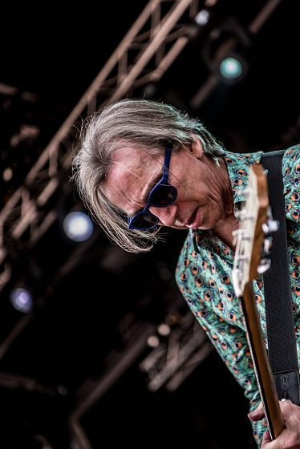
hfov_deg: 15.2
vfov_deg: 22.6
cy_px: 239
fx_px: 1124
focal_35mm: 90
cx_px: 186
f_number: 3.2
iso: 125
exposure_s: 1/320
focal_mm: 70
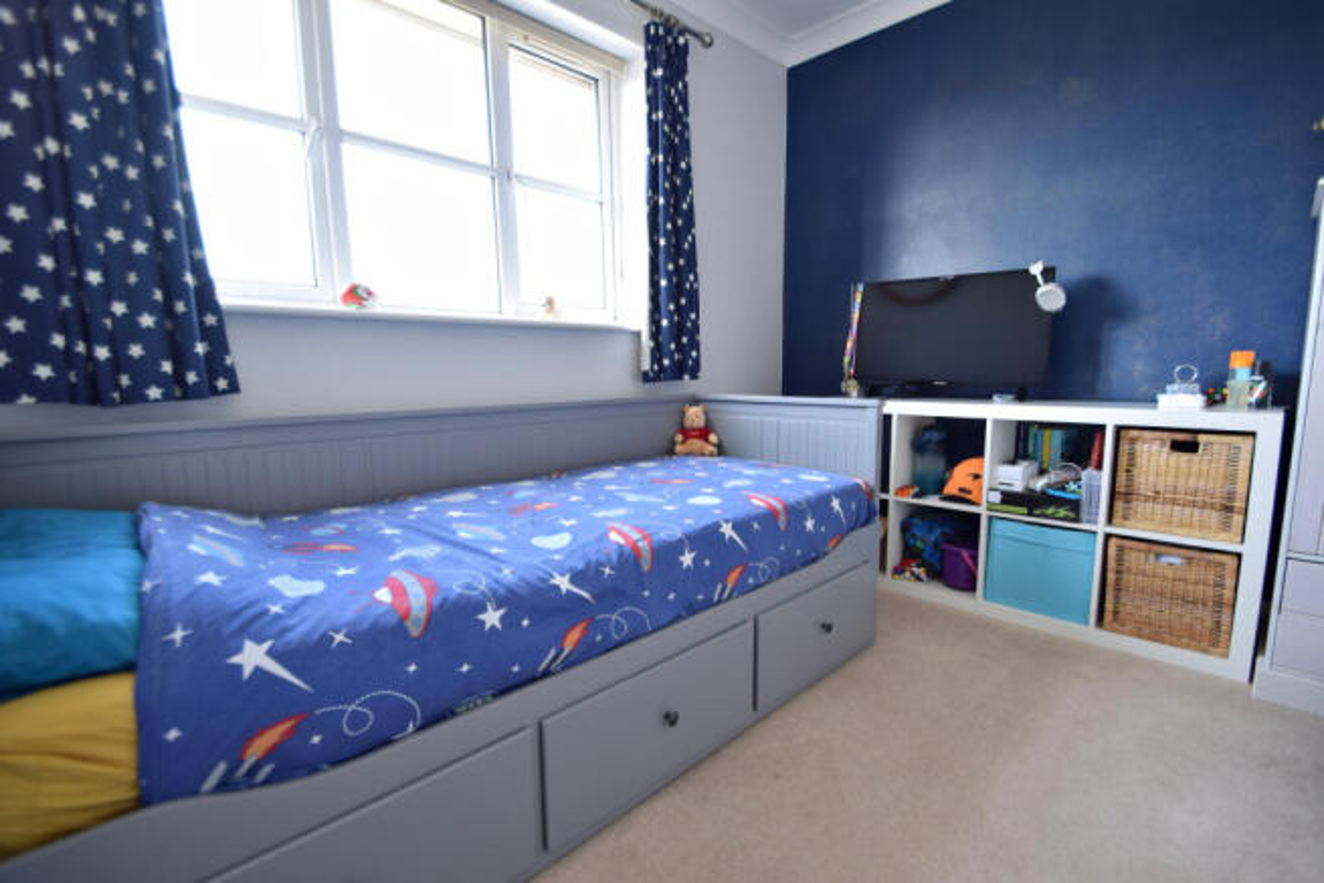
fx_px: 552
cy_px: 442
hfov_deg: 100.4
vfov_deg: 77.4
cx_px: 662
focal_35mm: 15
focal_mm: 10
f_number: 4
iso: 100
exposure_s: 1/15
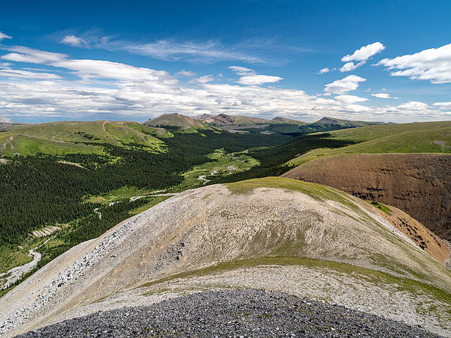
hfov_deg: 71.6
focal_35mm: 24
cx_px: 226
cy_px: 169
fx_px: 313
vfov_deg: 56.8
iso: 200
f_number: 8
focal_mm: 12
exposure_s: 1/200
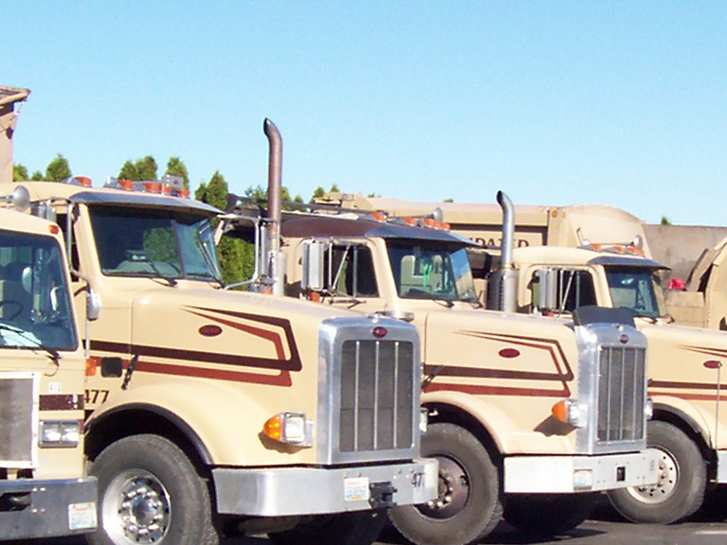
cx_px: 494
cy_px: 323
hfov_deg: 19.2
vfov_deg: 14.5
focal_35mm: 102
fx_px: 2142
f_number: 5.1
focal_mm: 5.6
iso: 80
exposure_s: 1/428
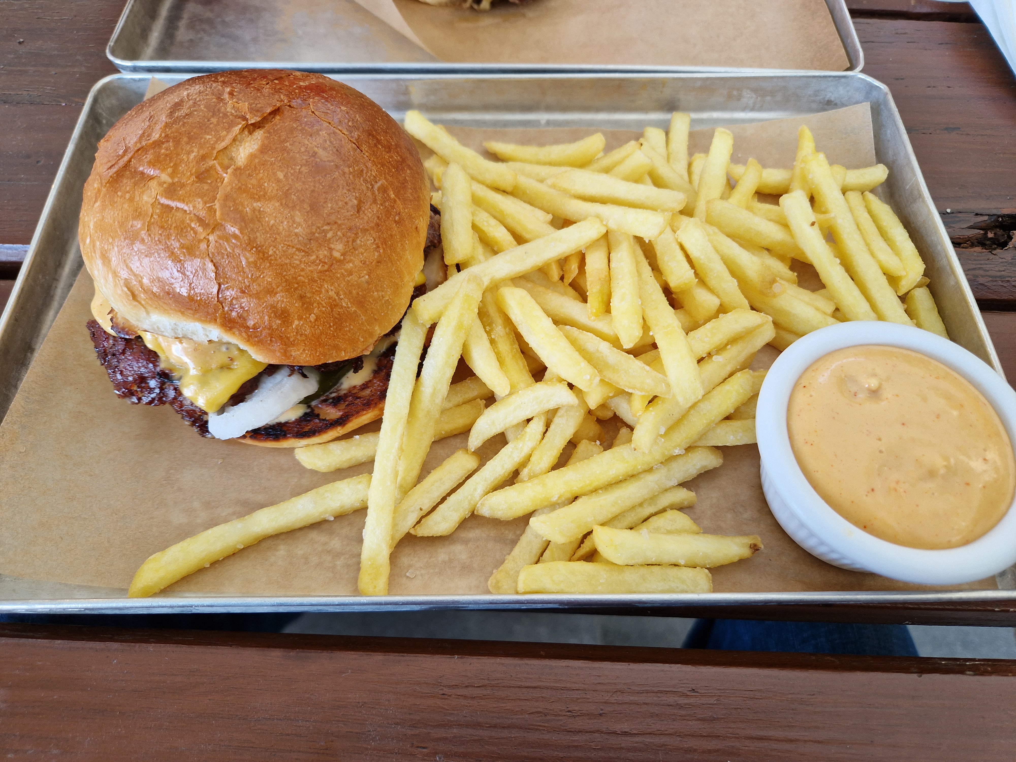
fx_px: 675
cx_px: 508
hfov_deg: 73.9
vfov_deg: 58.9
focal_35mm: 23
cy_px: 381
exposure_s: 1/180
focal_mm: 5.4
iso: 100
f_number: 1.8
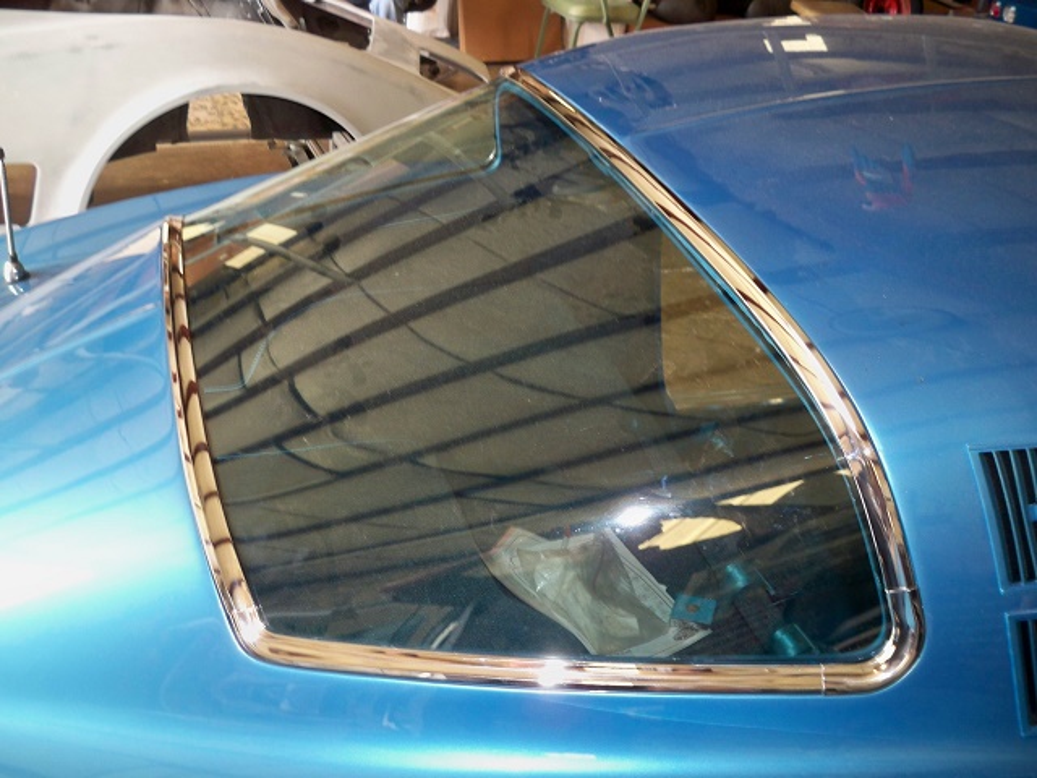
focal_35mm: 35
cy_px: 389
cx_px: 518
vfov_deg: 40.7
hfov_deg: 52.6
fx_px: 1049
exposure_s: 1/60
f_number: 3.1
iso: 200
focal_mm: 6.3
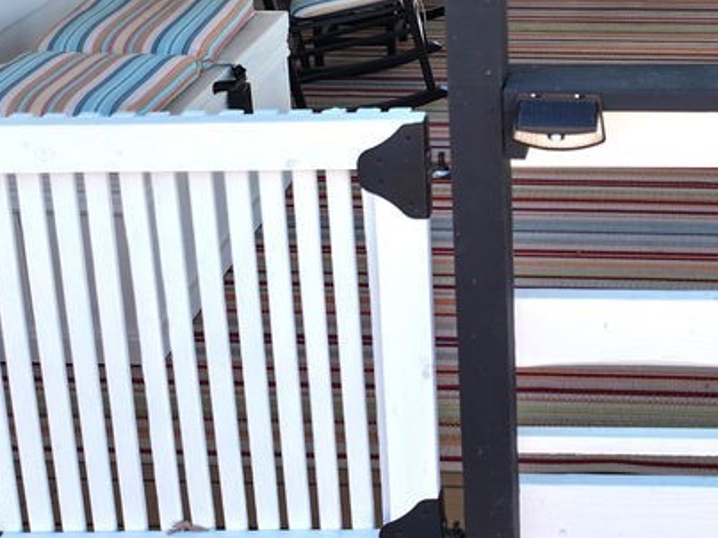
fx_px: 1265
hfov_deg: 30.6
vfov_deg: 23.1
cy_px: 4
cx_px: 618
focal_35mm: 61
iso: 110
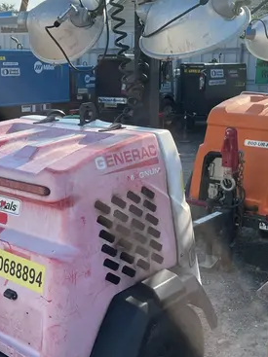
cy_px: 162
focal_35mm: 52
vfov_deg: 36.8
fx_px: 537
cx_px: 74
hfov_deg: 27.7
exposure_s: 1/2618
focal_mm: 4.2
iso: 50
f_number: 1.6
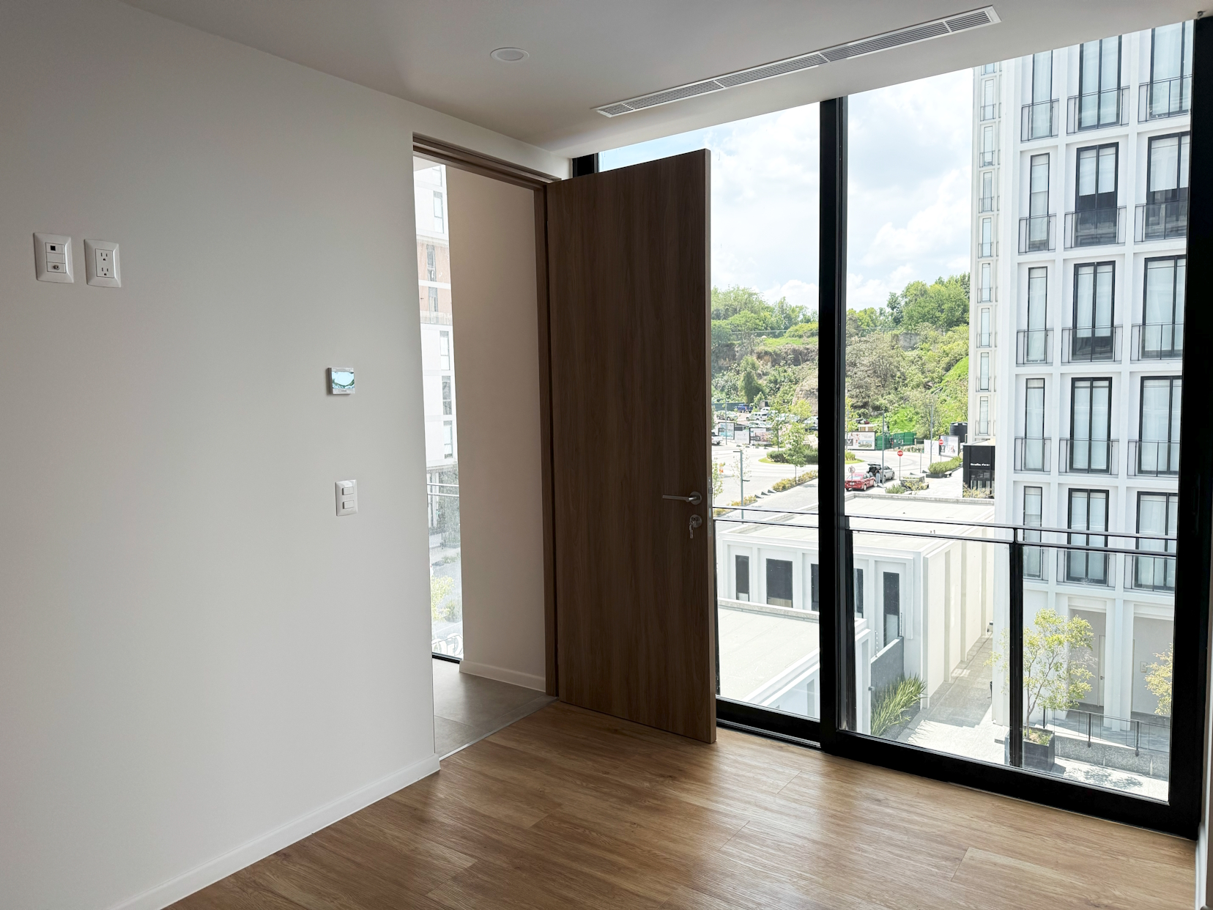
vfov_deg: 56.8
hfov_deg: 71.6
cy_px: 455
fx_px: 841
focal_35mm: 24
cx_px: 606
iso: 80
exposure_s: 1/1721
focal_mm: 6.76
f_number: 1.78
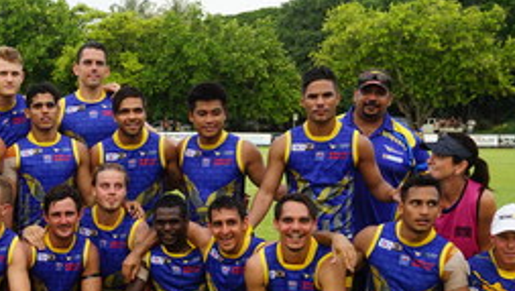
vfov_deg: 14.8
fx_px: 1107
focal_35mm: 81
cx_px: 28
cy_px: 276
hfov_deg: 25.2
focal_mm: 35
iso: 100
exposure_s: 1/60
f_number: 4.5
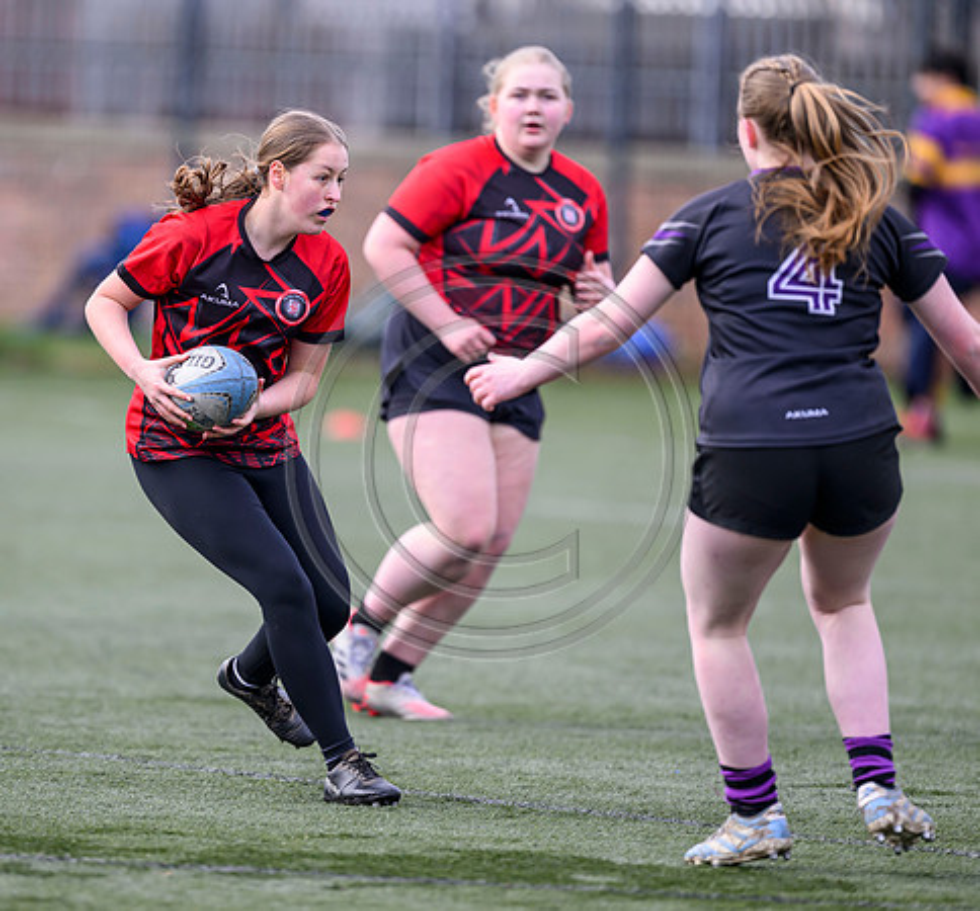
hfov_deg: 3.6
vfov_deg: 3.4
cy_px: 444
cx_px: 279
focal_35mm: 504
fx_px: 15577
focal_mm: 400
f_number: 3.2
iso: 500
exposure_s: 1/1600
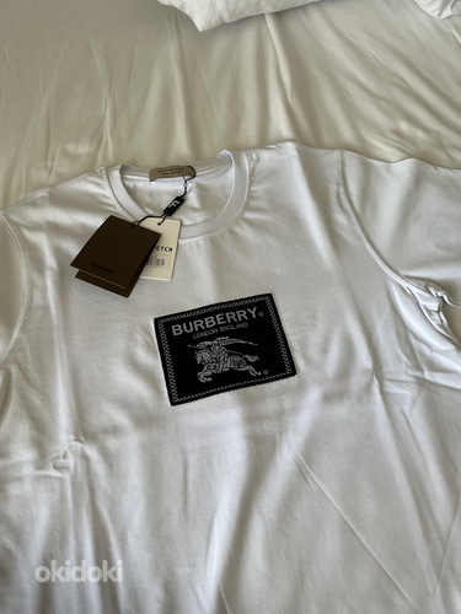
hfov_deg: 53.1
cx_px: 230
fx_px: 462
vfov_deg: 67.3
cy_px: 307
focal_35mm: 26
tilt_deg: -66.4
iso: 125
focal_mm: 5.1
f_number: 1.6
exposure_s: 1/121
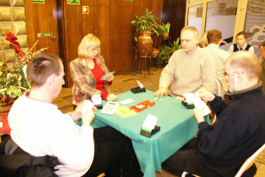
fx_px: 221
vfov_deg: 43.7
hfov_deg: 61.9
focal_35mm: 30
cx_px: 132
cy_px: 88
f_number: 4
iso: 1600
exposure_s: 1/8
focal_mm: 20
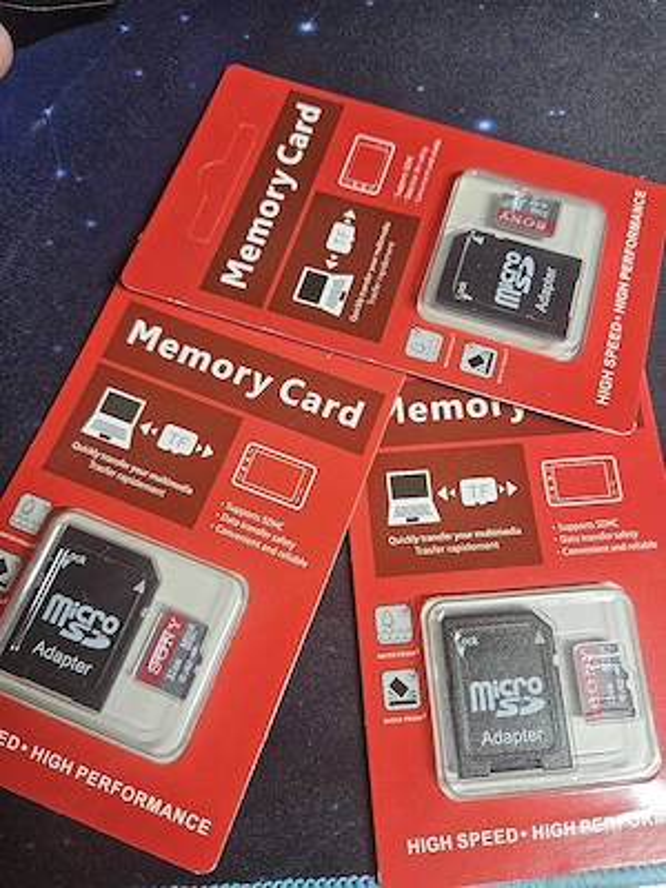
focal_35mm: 23
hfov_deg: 58.9
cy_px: 444
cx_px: 333
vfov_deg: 73.9
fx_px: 590
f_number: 1.8
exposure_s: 1/101
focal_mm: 5.4
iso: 500
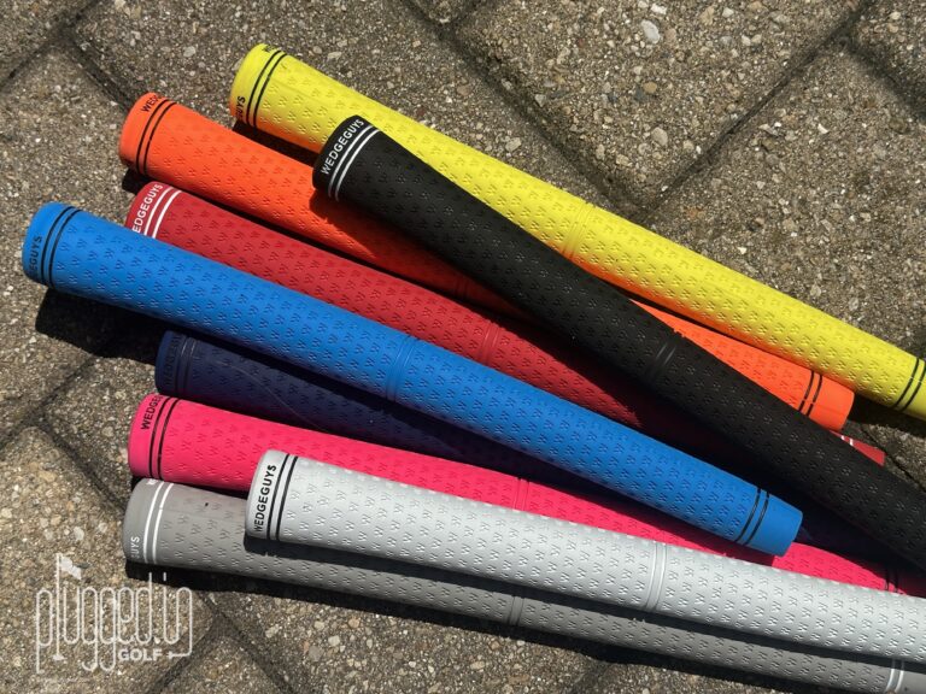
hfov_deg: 39.7
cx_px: 463
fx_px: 1284
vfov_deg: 30.3
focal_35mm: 48
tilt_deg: -76.6
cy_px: 347
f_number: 1.78
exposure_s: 1/7634
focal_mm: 6.86
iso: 64
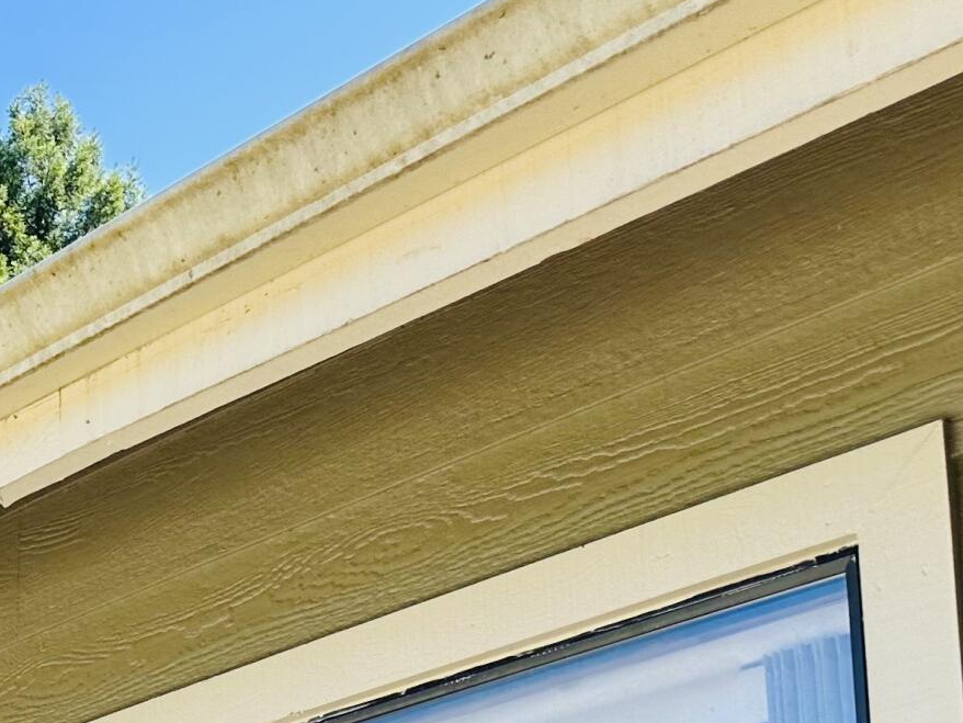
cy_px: 1112
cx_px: -541
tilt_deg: +7.8
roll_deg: -1.0
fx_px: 2282
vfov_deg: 16.3
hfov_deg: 20.1
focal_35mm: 82
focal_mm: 6.86
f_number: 1.78
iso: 80
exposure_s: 1/1009
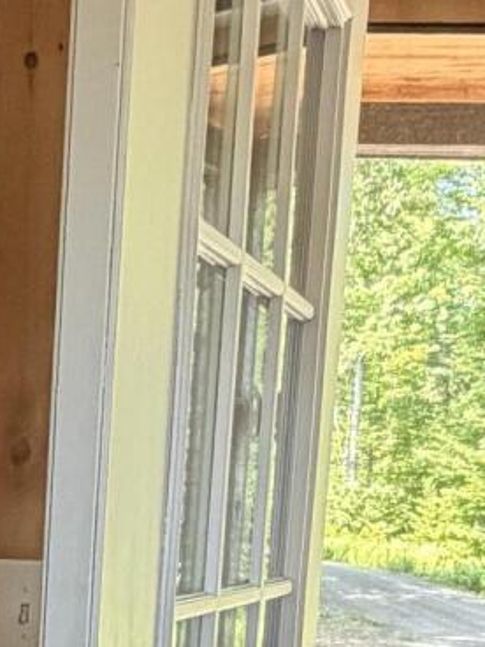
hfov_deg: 18.6
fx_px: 1420
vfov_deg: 23.8
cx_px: -53
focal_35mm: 76
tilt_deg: -8.9
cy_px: 731
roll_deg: -2.7
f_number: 2.2
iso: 320
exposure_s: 1/96
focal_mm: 2.22
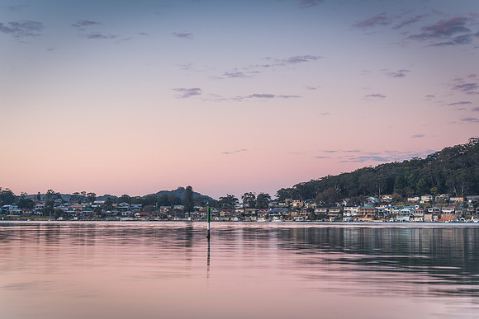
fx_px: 760
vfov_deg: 23.7
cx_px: 240
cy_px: 160
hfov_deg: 35.0
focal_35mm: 57
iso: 50
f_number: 8
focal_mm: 38
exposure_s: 1
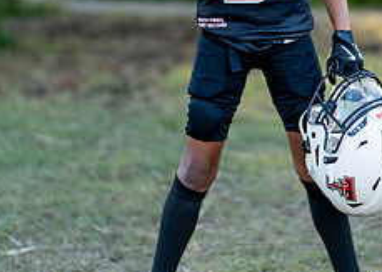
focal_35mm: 140
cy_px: -1
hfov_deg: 14.3
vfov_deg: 10.2
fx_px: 1517
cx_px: 279
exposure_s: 1/500
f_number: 1.2
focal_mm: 50
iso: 100
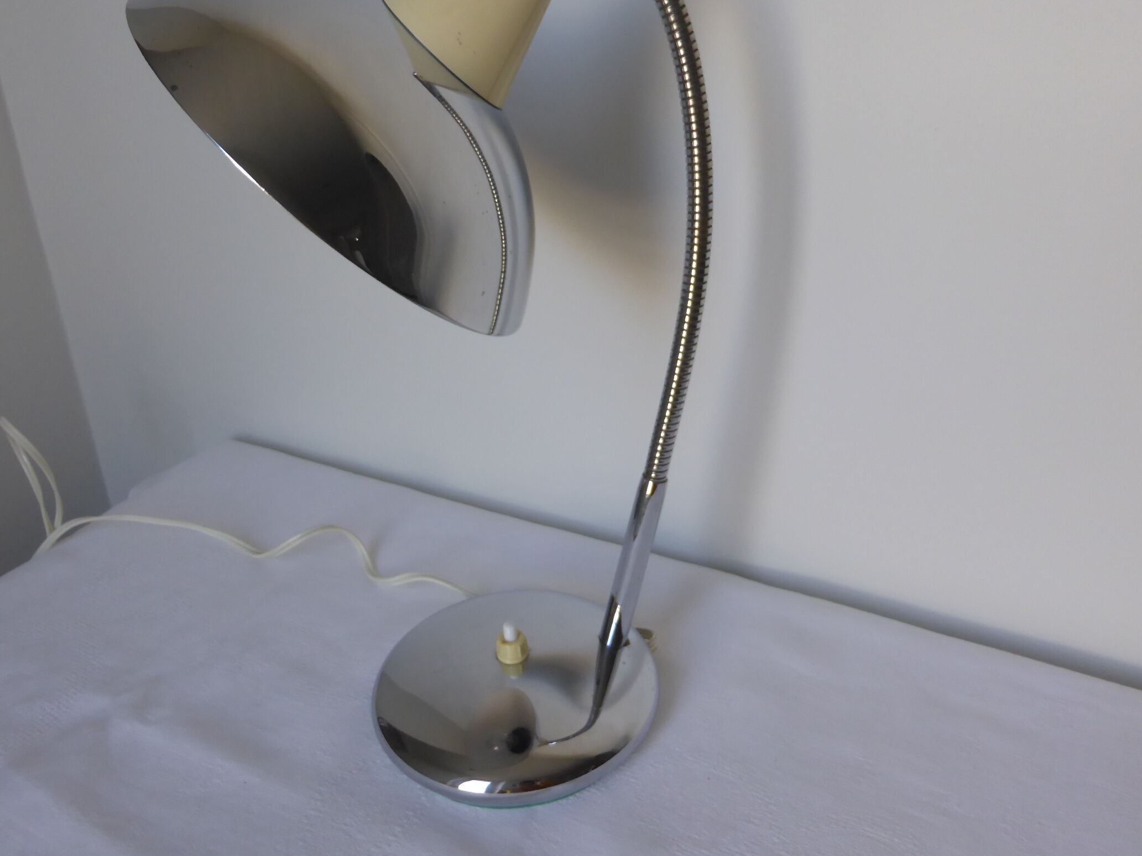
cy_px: 349
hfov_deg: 58.4
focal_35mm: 31
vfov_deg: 45.2
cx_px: 571
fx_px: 1023
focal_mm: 4.3
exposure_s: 1/60
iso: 160
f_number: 3.3
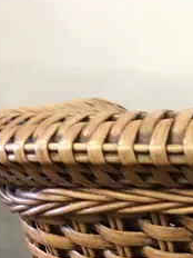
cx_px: 374
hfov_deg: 10.7
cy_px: 536
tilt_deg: -34.4
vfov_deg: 13.1
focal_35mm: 128
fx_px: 952
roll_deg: +3.5
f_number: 2.2
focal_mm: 4.15
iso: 80
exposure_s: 1/17
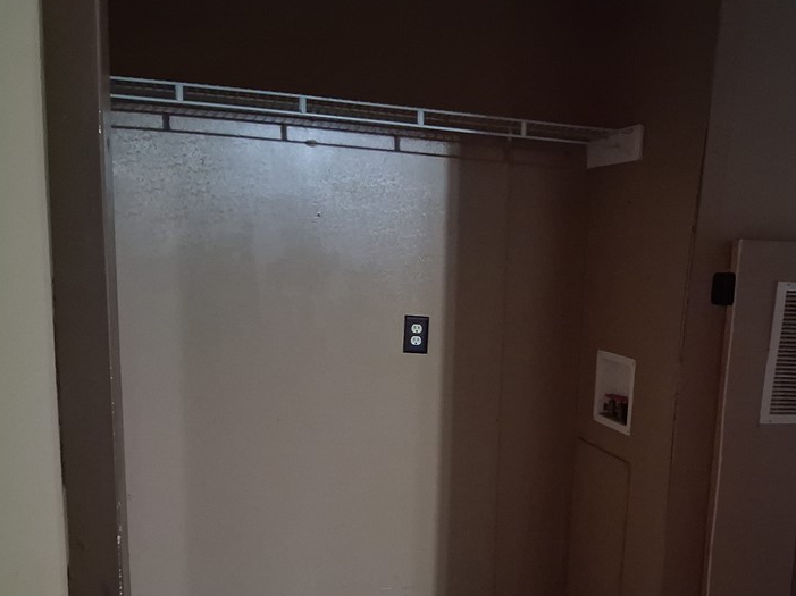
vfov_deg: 37.0
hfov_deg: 47.9
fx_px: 873
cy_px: 428
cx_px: 552
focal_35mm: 38
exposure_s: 1/20
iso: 1250
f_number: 1.8
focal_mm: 3.98
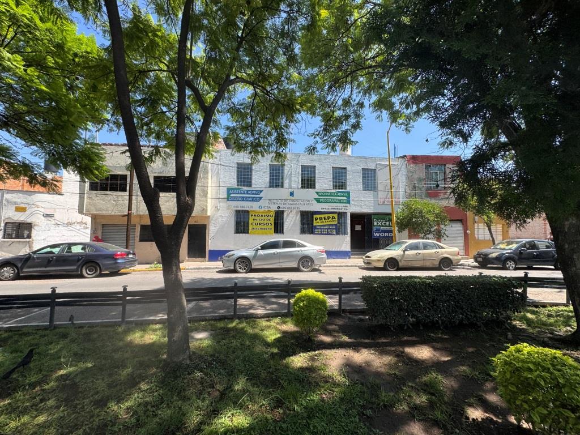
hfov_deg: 102.1
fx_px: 235
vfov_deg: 85.7
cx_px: 290
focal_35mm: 14
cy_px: 218
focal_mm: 2.22
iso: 40
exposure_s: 1/796
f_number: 2.2
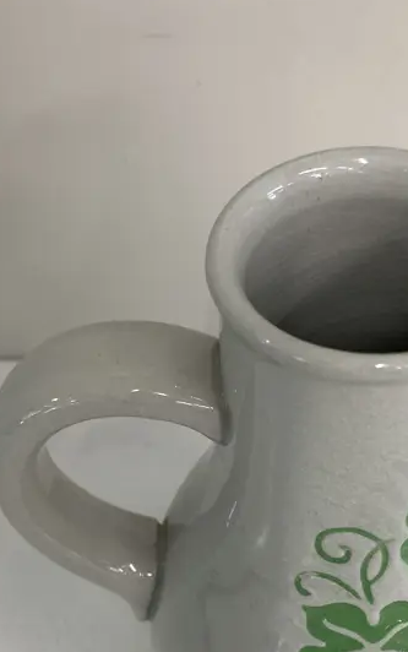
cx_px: 336
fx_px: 942
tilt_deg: -59.3
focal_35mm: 53
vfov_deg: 36.1
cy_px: 575
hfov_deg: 24.0
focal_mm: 4.25
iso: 80
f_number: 1.8
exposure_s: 1/100
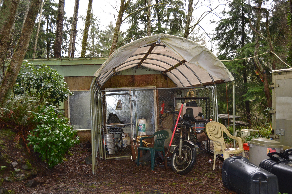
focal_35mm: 39
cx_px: 146
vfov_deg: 34.2
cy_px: 97
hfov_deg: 49.6
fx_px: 316
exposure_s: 1/125
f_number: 4
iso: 360
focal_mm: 26
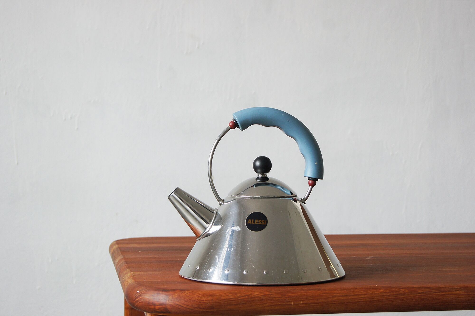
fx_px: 989
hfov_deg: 27.0
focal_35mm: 75
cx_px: 238
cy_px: 158
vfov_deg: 18.2
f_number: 5.6
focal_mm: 50
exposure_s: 1/25
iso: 400
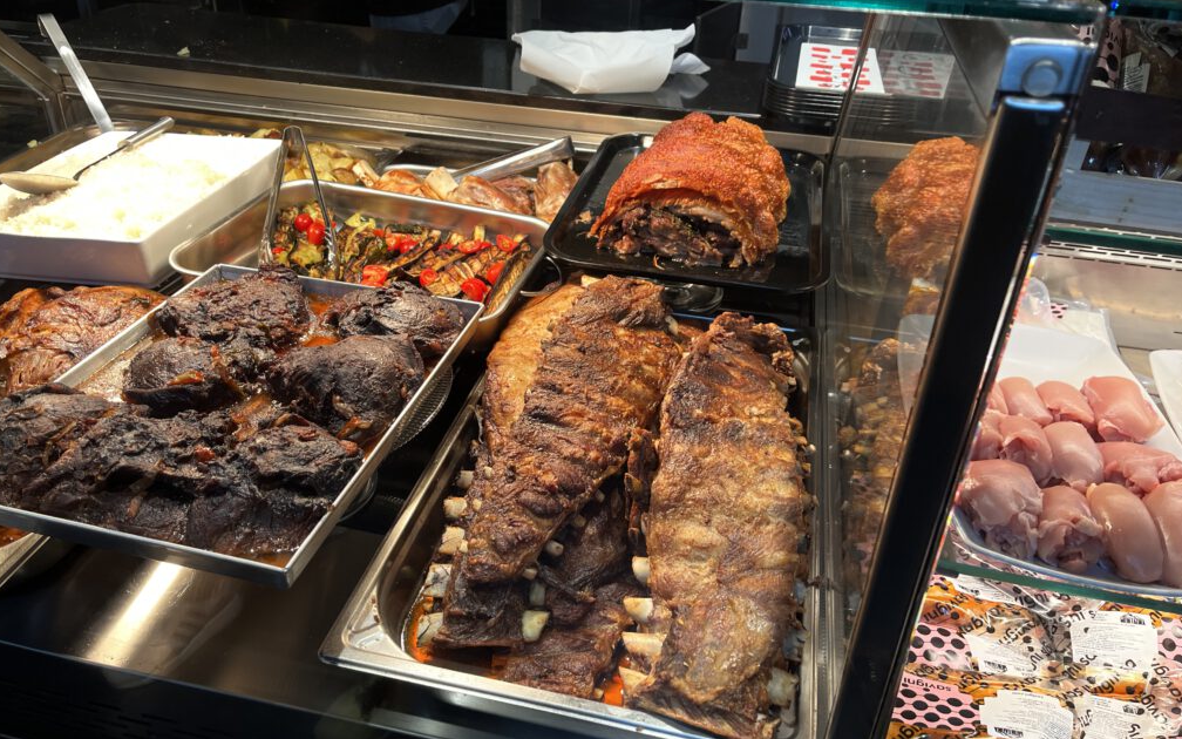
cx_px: 590
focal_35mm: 28
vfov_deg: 44.5
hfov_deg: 66.5
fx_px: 902
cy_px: 347
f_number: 1.6
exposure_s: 1/100
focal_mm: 5.1
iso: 80
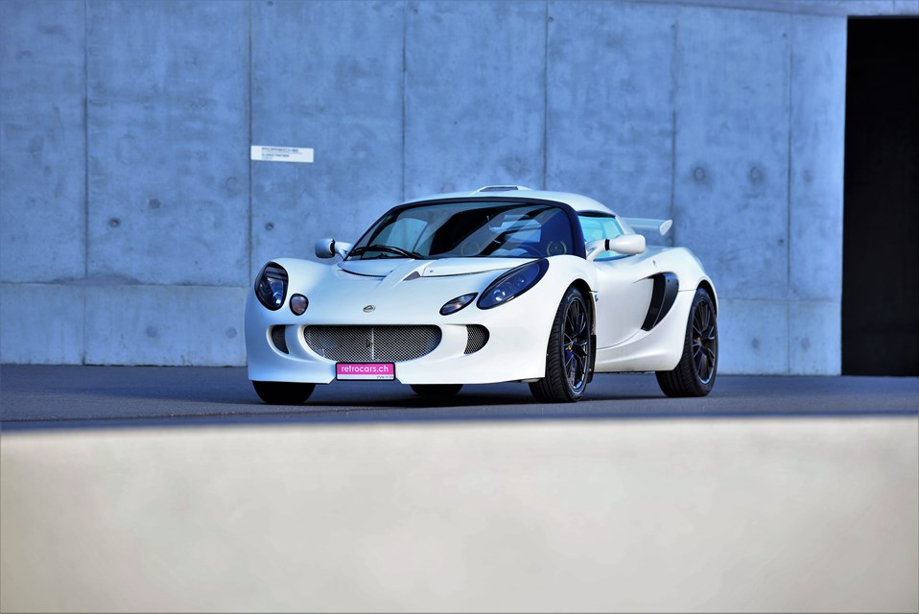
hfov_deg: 17.1
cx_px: 460
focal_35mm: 120
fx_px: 3065
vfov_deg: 11.4
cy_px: 307
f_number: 4.5
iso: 100
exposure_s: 1/100
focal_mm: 120
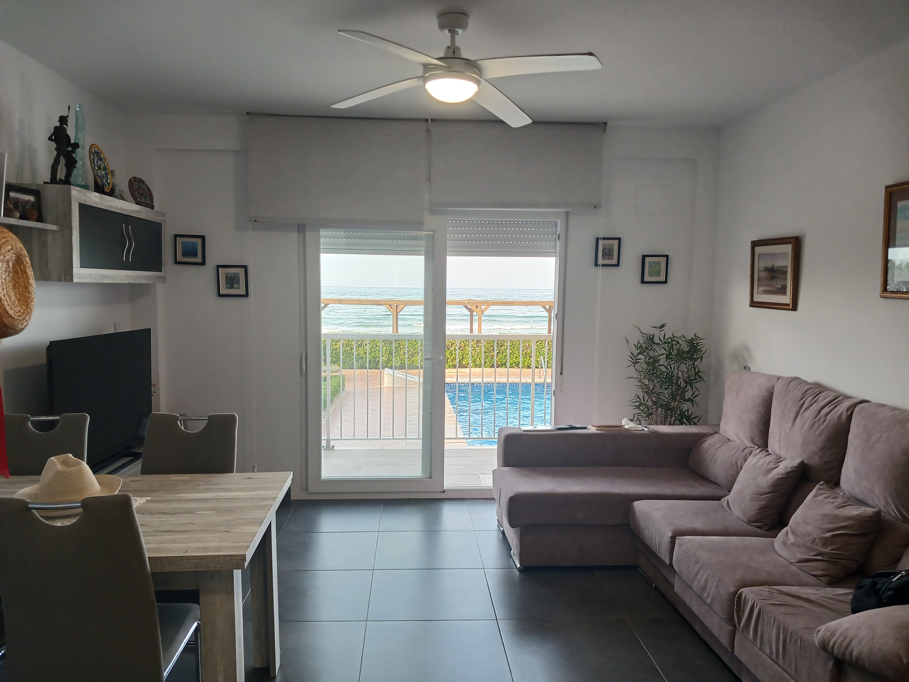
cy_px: 341
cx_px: 454
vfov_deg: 51.4
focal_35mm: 27
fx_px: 709
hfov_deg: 65.3
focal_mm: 4
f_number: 1.8
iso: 50
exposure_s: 1/50
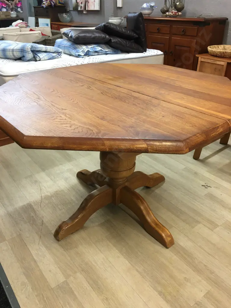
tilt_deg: -28.6
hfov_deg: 48.2
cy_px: 154
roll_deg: -1.9
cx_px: 116
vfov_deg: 61.7
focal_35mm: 29
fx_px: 258
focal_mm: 4.15
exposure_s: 1/17
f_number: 2.2
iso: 40
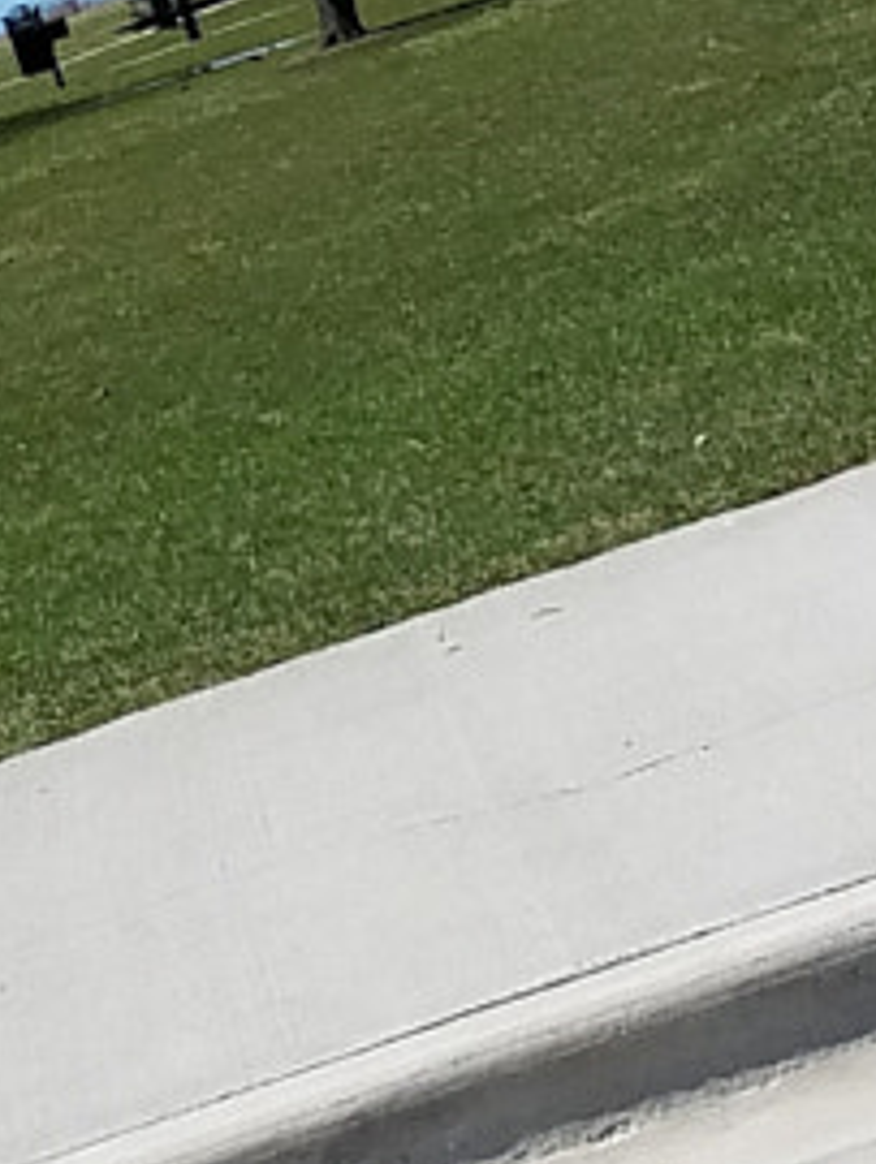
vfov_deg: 12.7
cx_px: -138
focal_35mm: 154
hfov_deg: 9.5
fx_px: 5188
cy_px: 125
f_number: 1.7
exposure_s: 1/3024
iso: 40
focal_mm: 4.2
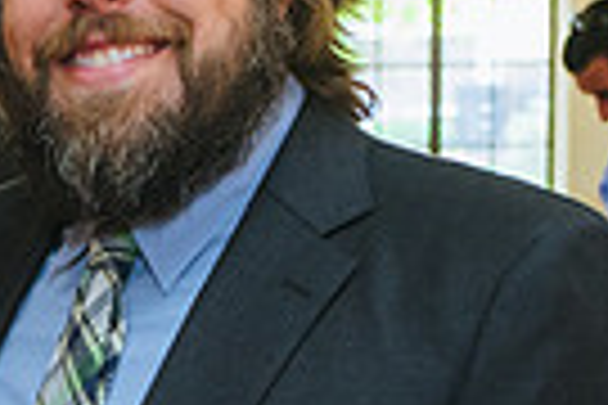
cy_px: 389
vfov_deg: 9.1
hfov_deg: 12.7
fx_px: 2533
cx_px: -396
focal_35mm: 150
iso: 1600
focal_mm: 35
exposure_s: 1/160
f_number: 4
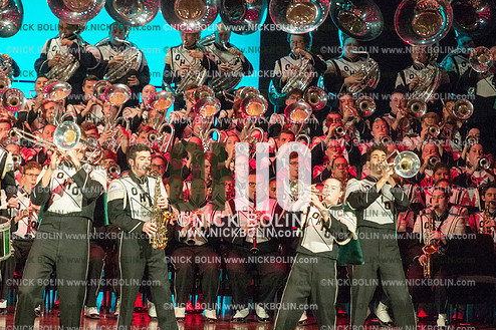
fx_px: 3719
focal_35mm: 270
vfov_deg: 5.1
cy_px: 190
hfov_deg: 7.6
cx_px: 240
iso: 8000
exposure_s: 1/320
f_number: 5.6
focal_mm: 230
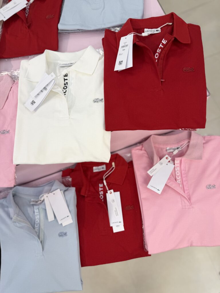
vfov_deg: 71.6
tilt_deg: -71.2
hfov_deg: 56.8
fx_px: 203
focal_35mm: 24
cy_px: 146
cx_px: 110
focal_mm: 6.76
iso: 80
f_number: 1.78
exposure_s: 1/580
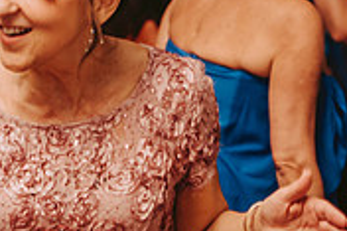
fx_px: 2224
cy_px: 116
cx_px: 288
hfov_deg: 8.9
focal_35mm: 231
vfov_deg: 5.9
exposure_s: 1/60
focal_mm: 70
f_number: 2.8
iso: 800
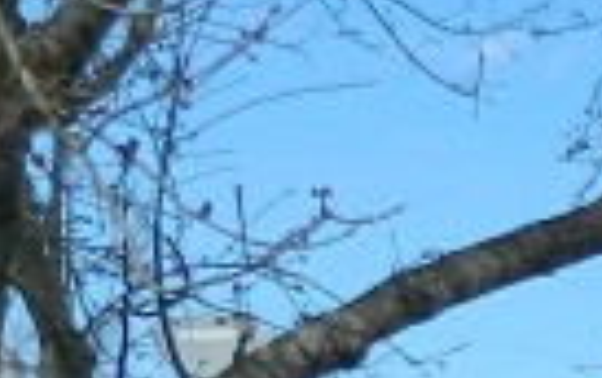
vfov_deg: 6.2
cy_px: 1099
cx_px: 1006
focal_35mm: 198
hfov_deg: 10.1
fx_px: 3252
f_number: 8.7
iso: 80
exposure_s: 1/160
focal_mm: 4.5
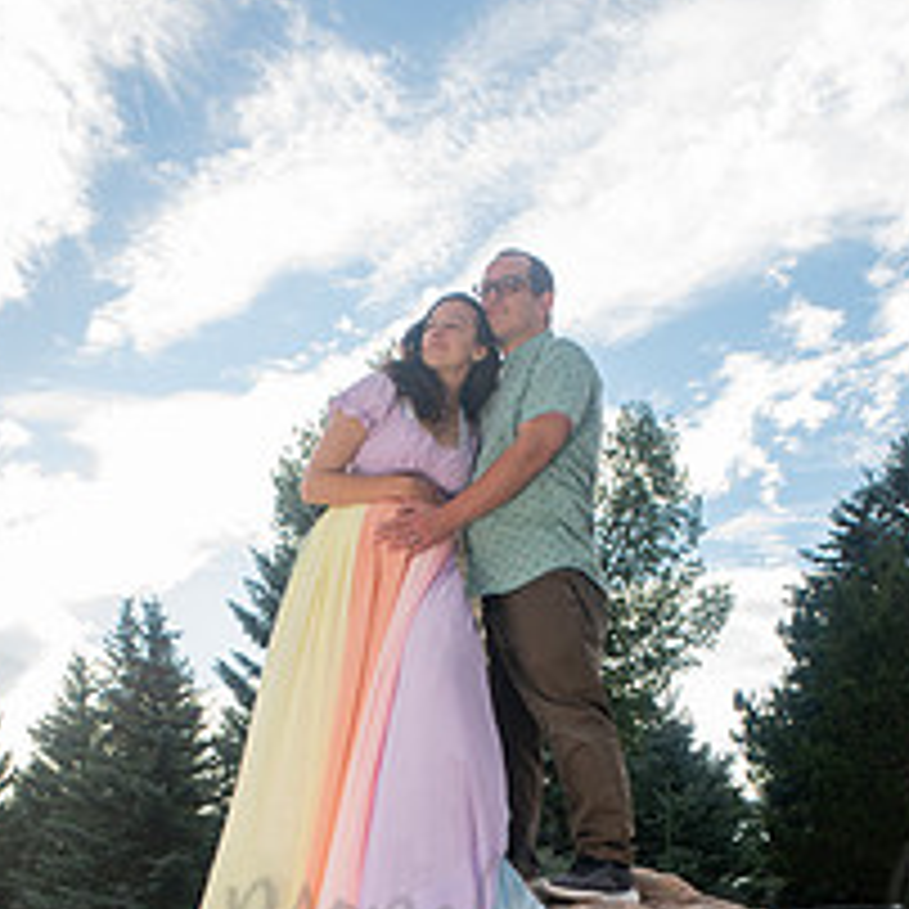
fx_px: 1575
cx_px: 425
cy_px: 909
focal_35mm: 53
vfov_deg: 30.0
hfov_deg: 32.2
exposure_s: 1/200
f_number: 6.3
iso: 100
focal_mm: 28
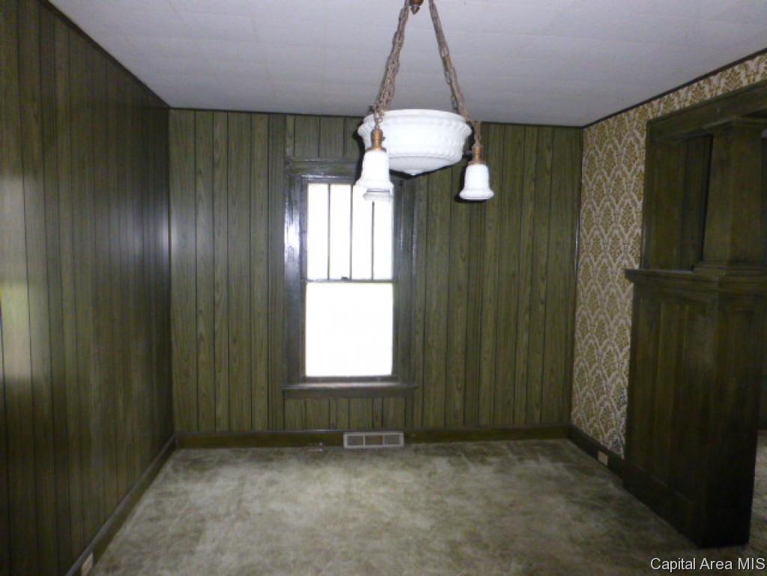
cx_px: 384
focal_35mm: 24
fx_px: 532
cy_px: 288
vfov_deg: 56.9
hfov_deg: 71.6
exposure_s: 1/60
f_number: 3.3
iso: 800
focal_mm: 4.3
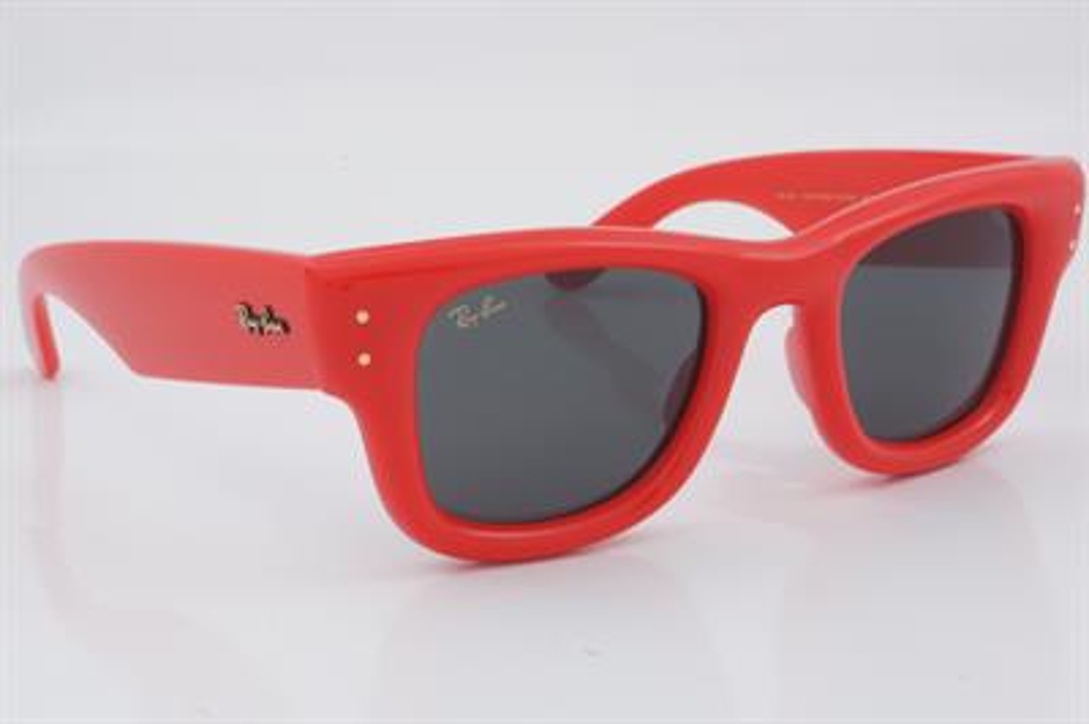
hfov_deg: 27.0
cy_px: 362
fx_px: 2267
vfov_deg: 18.2
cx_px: 544
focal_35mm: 75
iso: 100
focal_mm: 50
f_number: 32
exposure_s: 1/3
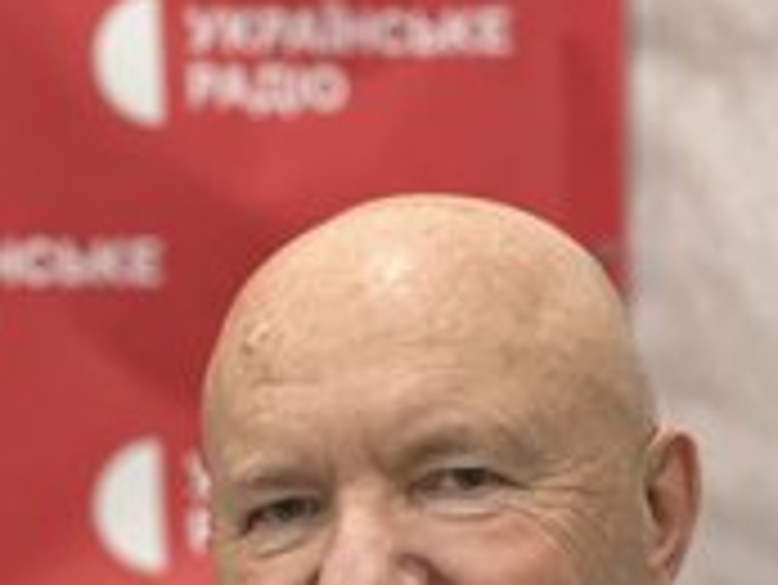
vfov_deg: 8.3
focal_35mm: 178
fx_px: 4003
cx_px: 283
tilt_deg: -7.6
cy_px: 652
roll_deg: -0.7
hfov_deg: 11.1
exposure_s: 1/33
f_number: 2.8
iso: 320
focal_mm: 9
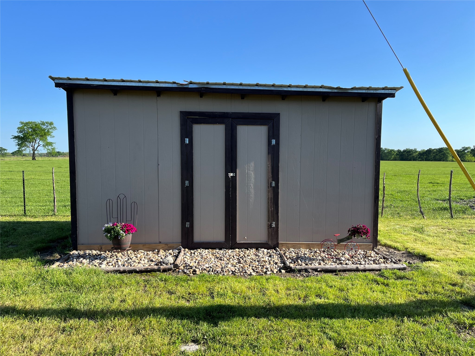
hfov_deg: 67.3
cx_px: 238
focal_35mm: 26
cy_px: 178
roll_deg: +0.3
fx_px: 357
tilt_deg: -4.1
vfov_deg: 53.1
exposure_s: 1/1862
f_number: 1.6
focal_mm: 5.1
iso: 50
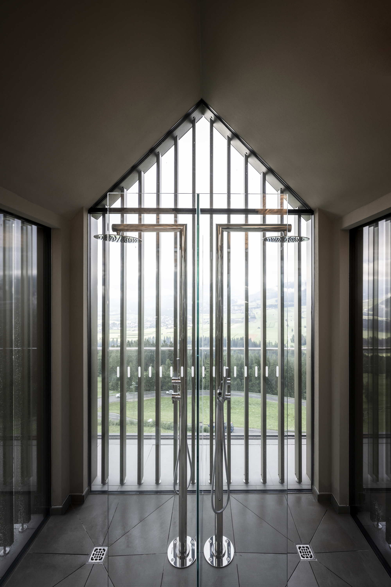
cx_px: 196
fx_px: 244
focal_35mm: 15
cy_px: 294
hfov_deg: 77.3
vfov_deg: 100.4
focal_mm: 15
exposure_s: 1/60
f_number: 6.3
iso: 250
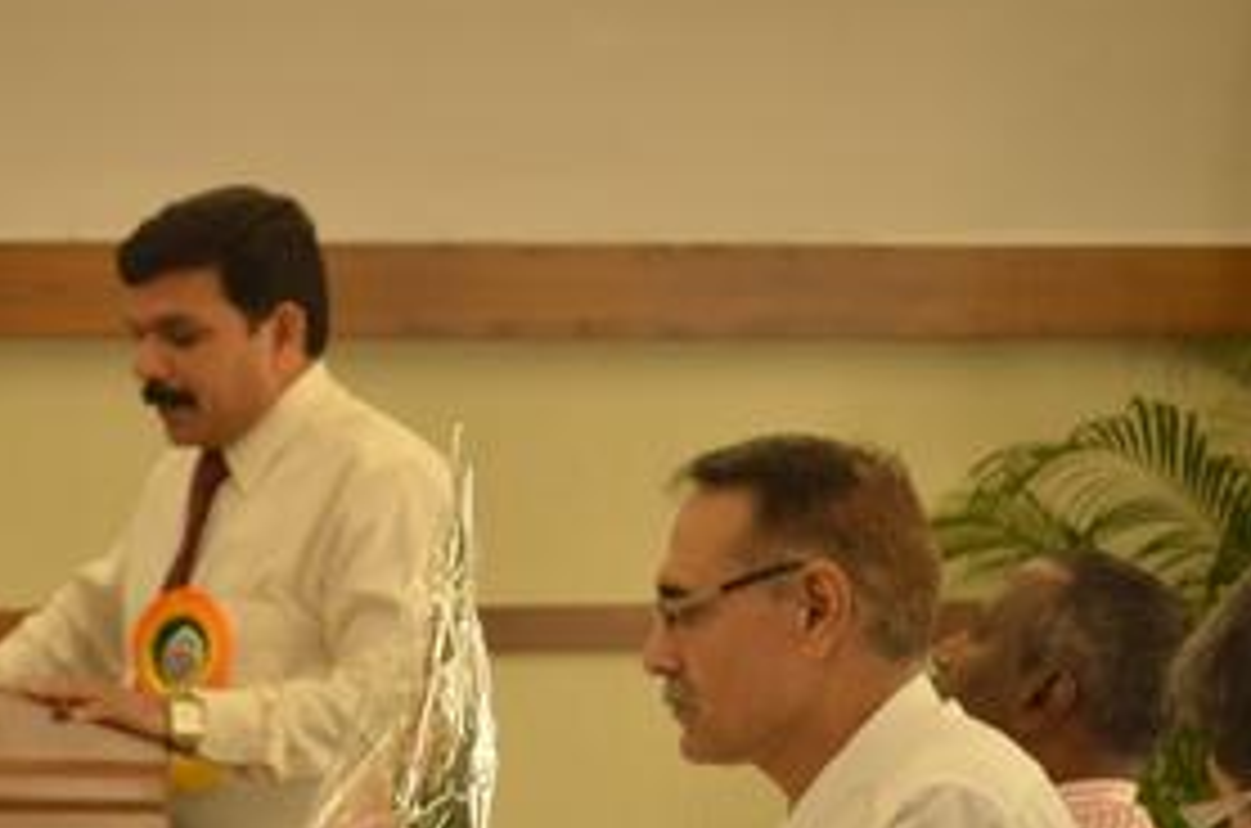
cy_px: 686
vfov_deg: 7.7
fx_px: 6174
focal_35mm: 178
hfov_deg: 11.6
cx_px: 518
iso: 1000
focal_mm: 55
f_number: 5.6
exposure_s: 1/40
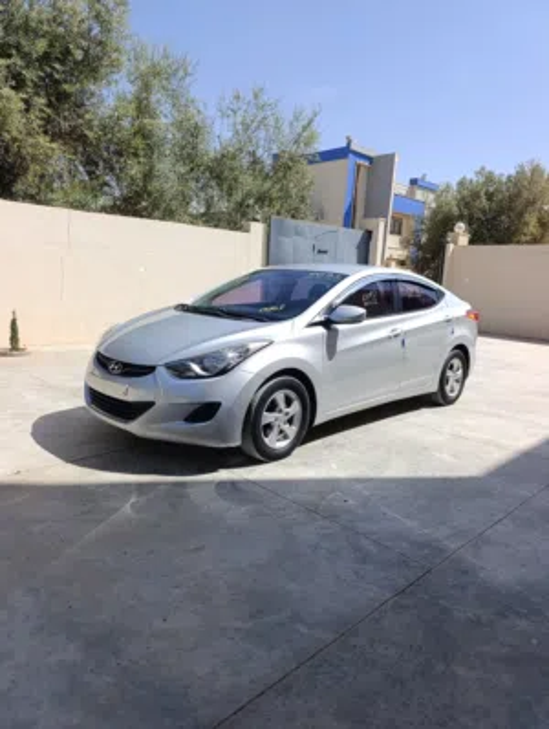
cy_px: 364
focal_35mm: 23
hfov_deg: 59.0
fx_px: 485
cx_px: 274
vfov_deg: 73.8
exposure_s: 1/610
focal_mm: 6.14
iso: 50
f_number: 1.6
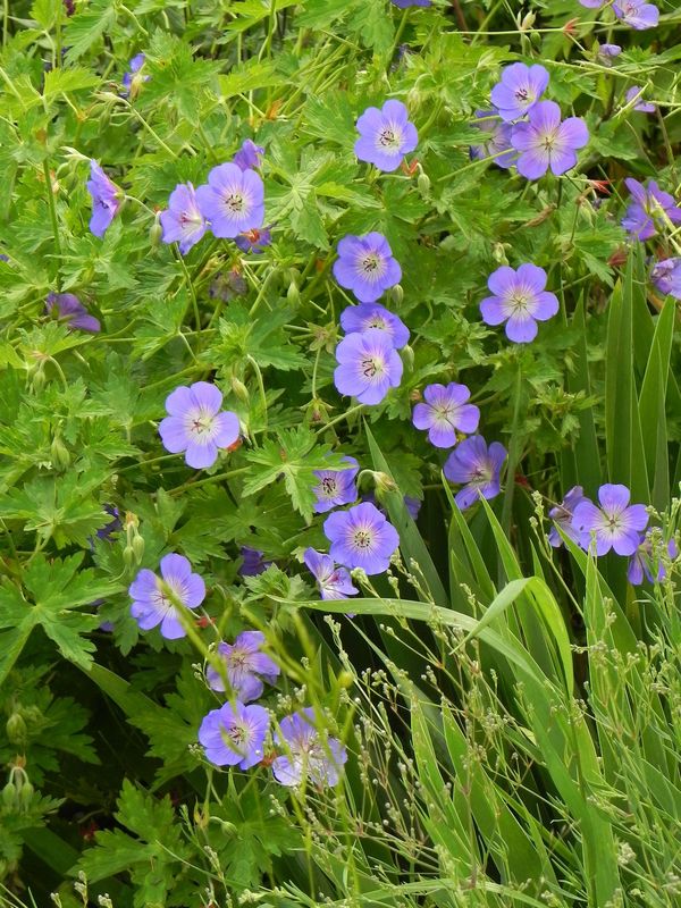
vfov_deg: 15.3
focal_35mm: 129
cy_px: 454
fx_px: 3384
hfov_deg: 11.5
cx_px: 340
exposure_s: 1/320
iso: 160
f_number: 5
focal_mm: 23
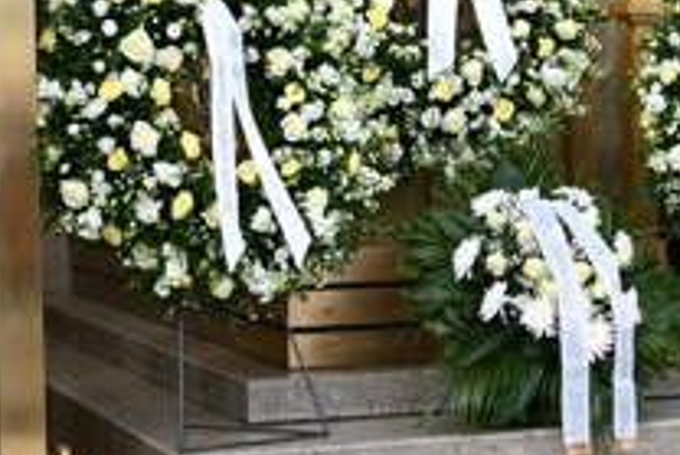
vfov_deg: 12.7
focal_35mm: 108
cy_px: 363
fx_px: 2035
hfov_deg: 18.5
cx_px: 657
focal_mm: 32.5
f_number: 5
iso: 4000
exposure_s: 1/250
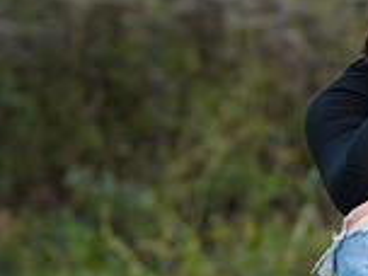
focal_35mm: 447
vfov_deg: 3.3
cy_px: 130
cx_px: 569
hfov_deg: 4.4
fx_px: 4752
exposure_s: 1/250
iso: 250
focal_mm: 100
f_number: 4.5
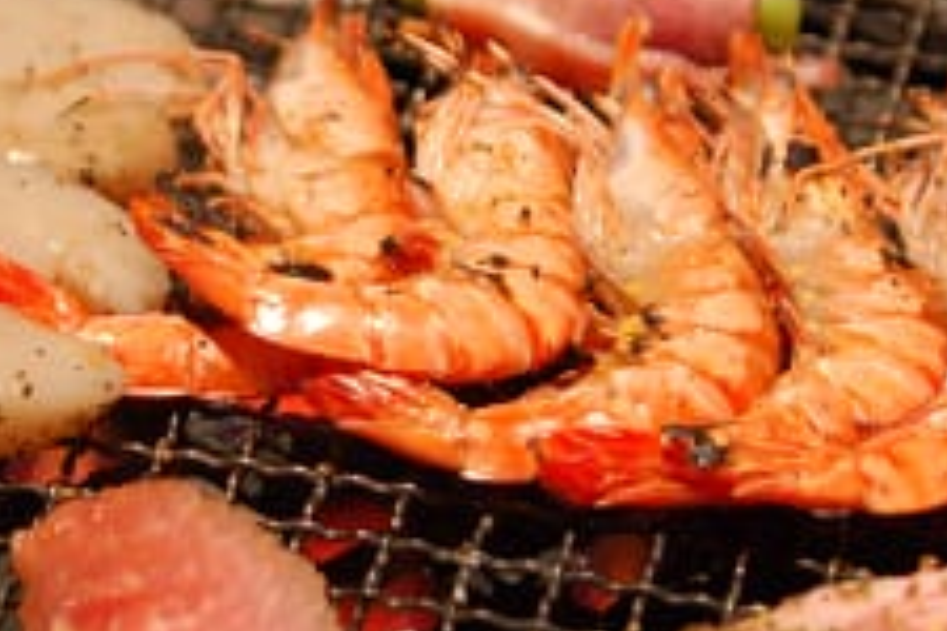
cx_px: 223
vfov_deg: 7.7
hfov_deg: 11.5
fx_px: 4708
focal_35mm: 179
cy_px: 278
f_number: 3.5
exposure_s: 1/50
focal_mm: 48
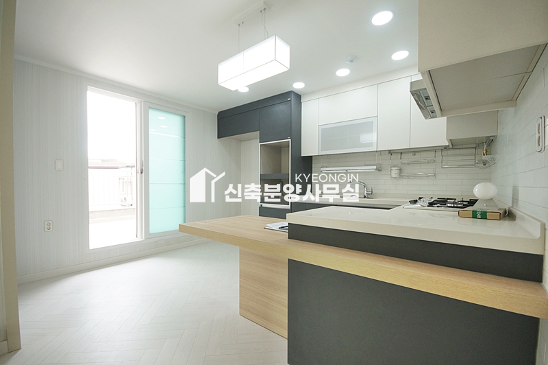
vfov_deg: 77.2
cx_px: 274
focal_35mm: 15
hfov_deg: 100.4
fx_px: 228
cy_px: 182
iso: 800
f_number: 5.6
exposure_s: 1/125
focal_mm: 10
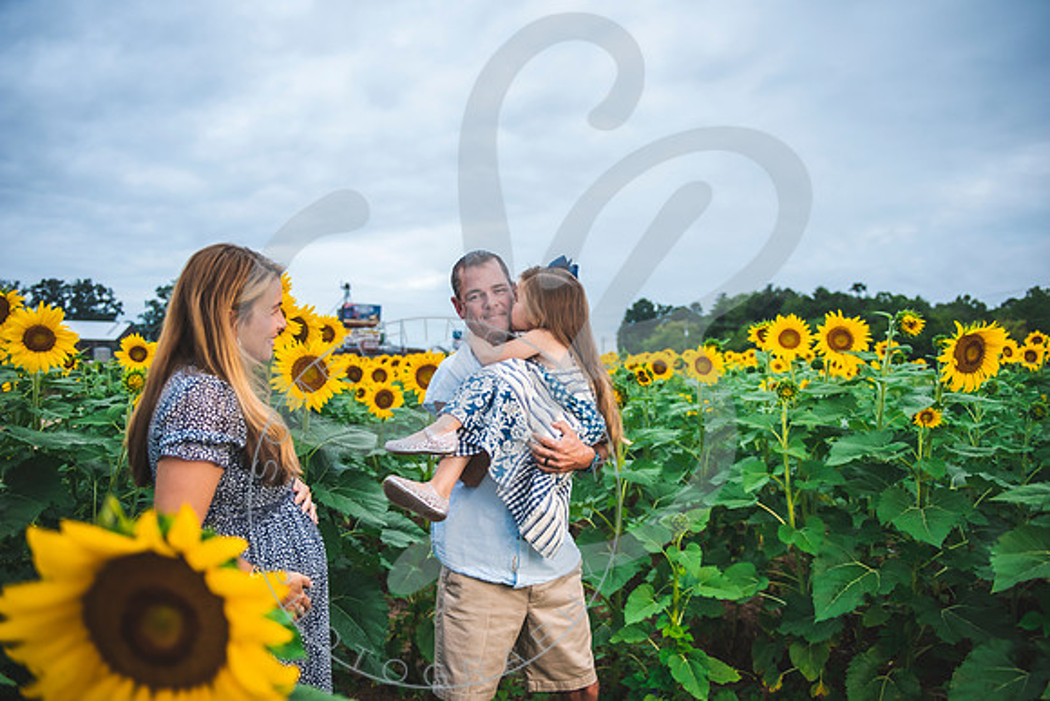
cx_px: 525
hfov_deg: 63.6
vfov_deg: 45.0
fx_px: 846
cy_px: 350
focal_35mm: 29
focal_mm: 29
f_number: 2.8
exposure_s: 1/250
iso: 200
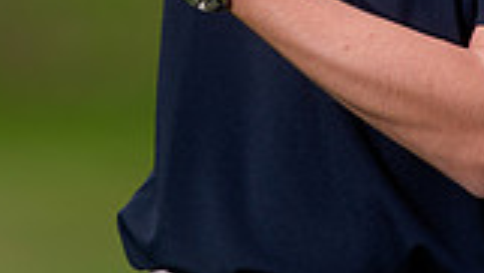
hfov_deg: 1.9
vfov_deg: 1.1
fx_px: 14532
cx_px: 15
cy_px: -274
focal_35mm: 1131
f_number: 4
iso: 160
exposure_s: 1/250
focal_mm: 300
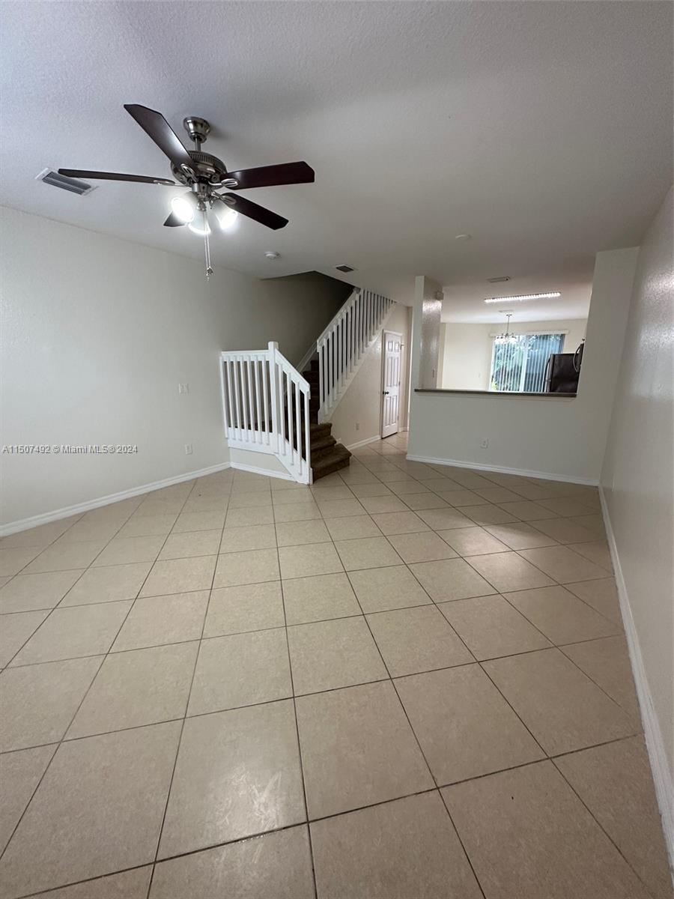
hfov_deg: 85.7
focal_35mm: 14
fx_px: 363
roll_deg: -0.3
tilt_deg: -13.1
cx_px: 337
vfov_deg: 102.1
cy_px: 450
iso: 200
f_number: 2.2
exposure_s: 1/120
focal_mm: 2.22
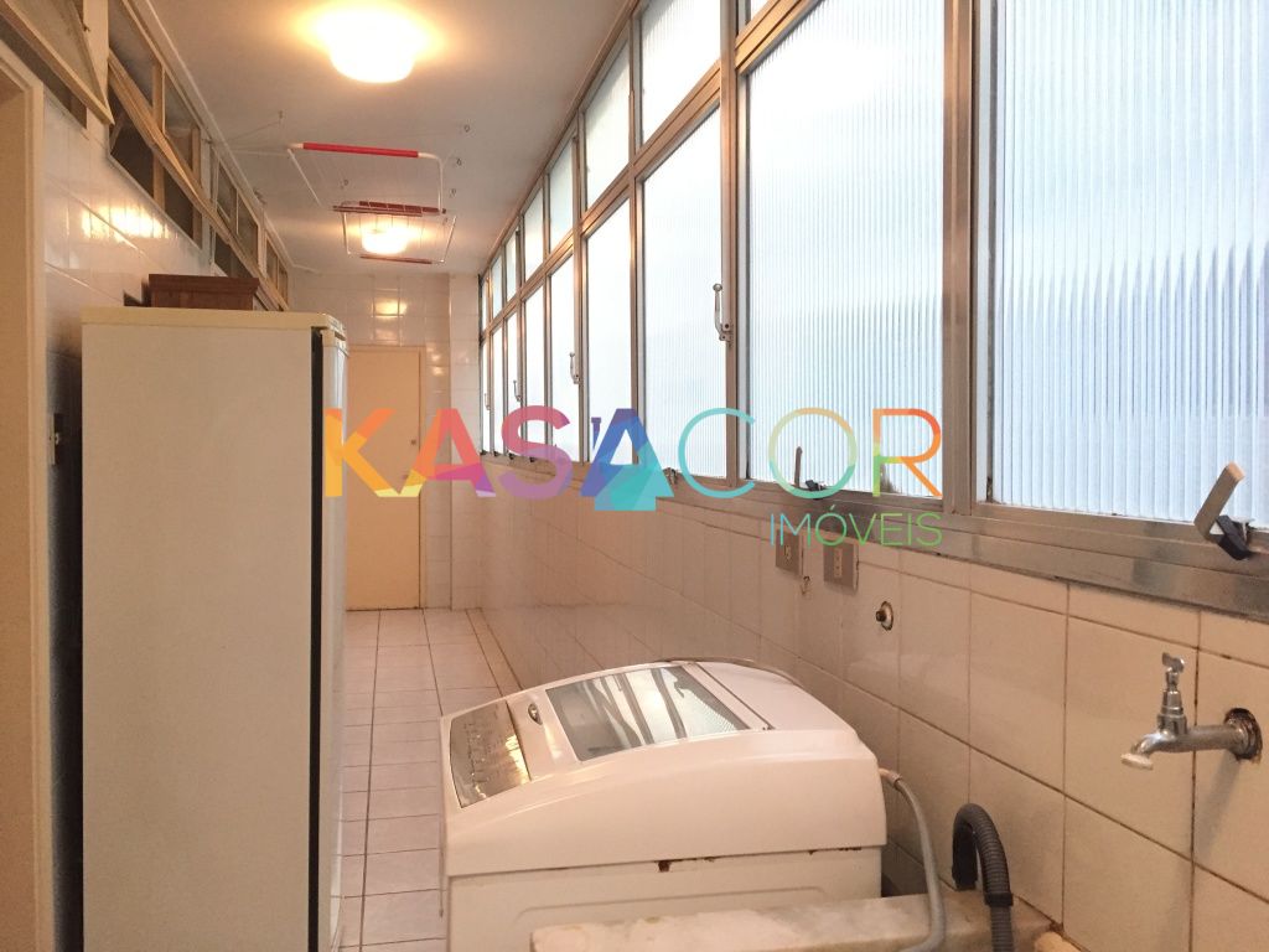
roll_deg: -0.6
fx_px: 1063
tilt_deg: -1.3
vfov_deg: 48.2
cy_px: 476
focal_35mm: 29
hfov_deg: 61.7
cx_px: 634
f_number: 2.2
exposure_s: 1/30
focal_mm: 4.15
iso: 250
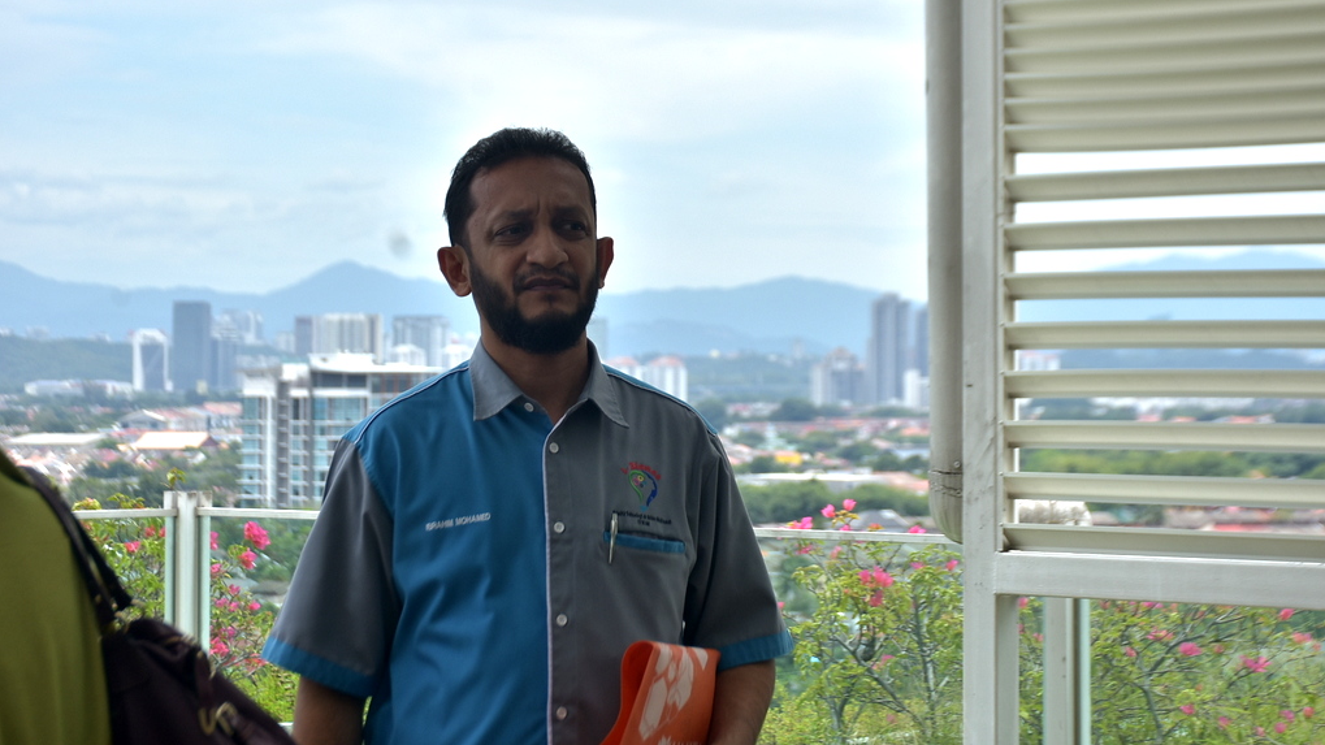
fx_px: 3443
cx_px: 661
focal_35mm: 98
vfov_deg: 12.3
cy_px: 317
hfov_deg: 21.8
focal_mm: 62
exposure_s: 1/320
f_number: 8
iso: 100
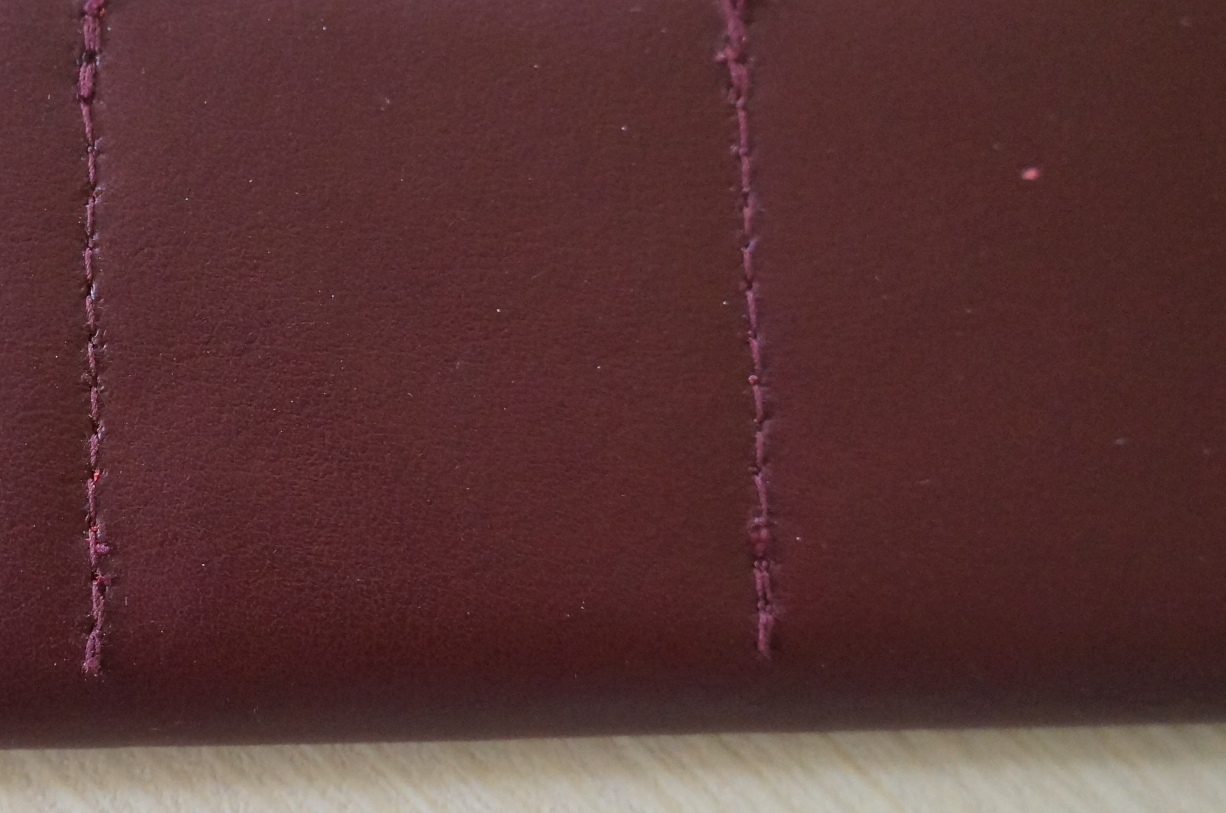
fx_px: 2142
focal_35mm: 63
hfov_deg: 31.6
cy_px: 295
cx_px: 369
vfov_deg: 21.4
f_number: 4
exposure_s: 1/125
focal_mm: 22
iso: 3200
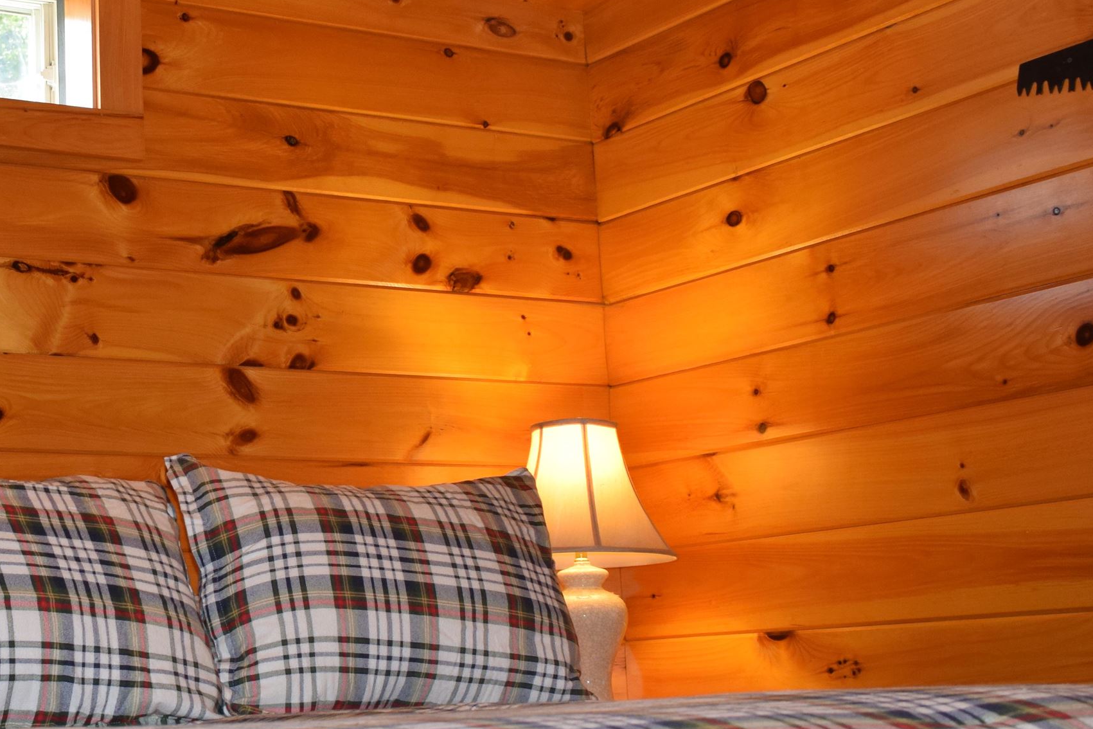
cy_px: 355
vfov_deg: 20.9
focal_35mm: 65
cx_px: 163
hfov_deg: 30.0
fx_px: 1973
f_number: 5.6
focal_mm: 24
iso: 800
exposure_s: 1/125
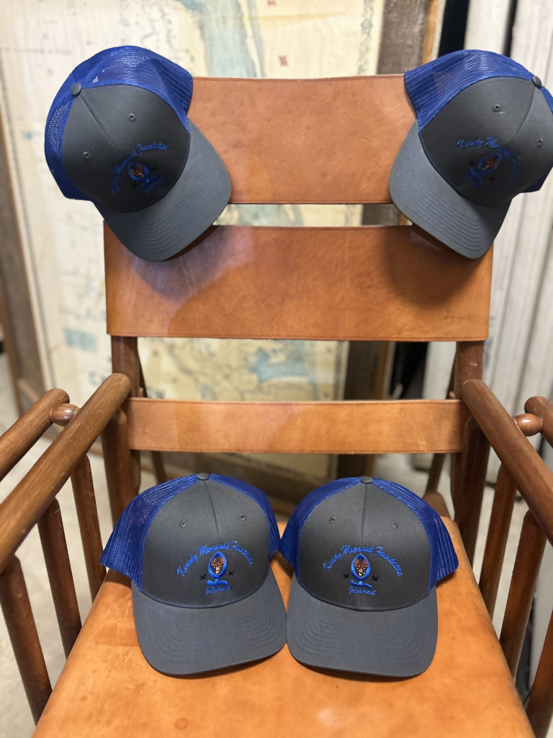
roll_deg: -0.5
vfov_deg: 67.3
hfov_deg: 53.1
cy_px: 369
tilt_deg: -33.0
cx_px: 276
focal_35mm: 26
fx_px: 554
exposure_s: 1/60
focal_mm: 5.7
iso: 400
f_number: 1.5
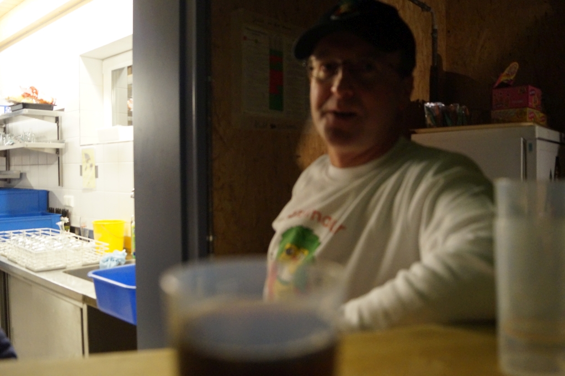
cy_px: 188
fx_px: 424
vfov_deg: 47.9
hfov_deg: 67.4
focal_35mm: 27
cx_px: 282
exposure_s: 1/125
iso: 3200
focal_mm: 18
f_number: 3.5
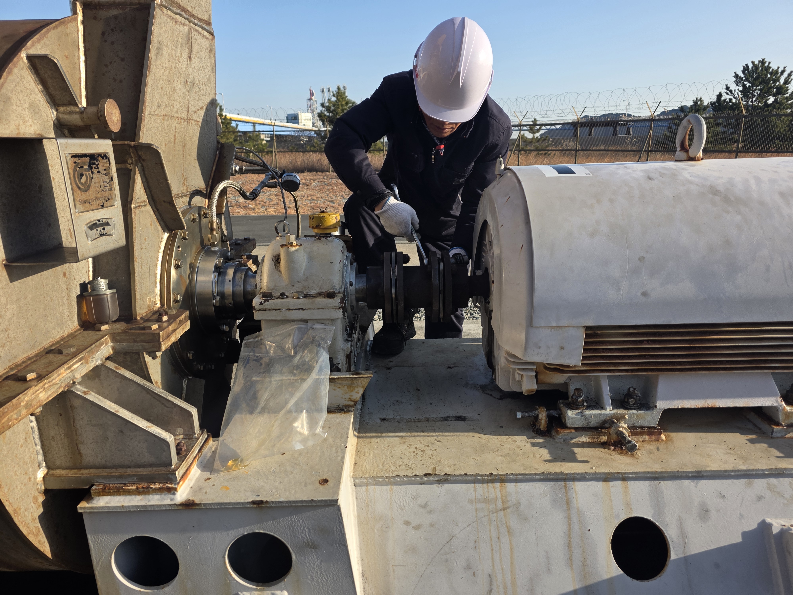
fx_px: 527
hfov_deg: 73.9
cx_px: 396
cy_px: 298
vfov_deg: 58.9
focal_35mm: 23
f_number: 1.7
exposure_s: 1/3211
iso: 80
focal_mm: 6.3
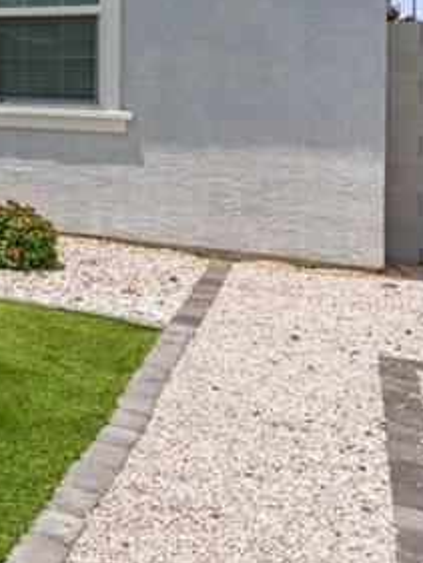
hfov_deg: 19.8
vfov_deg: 32.8
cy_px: 66
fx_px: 912
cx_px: -321
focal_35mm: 56
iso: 320
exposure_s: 1/720
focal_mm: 16
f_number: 9
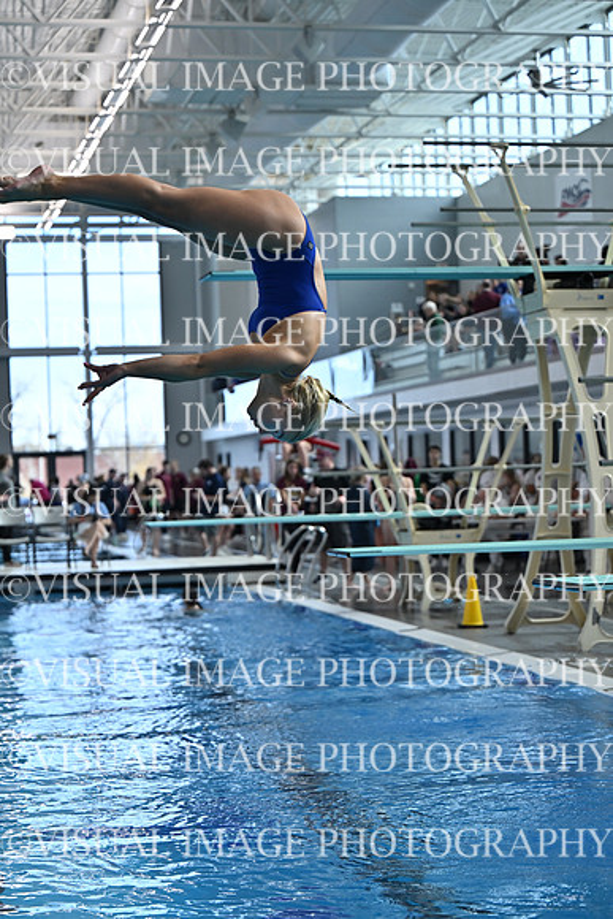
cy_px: 460
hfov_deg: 19.5
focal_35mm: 70
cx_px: 306
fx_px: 1787
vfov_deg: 28.8
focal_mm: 70
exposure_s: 1/1600
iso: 640
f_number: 2.8
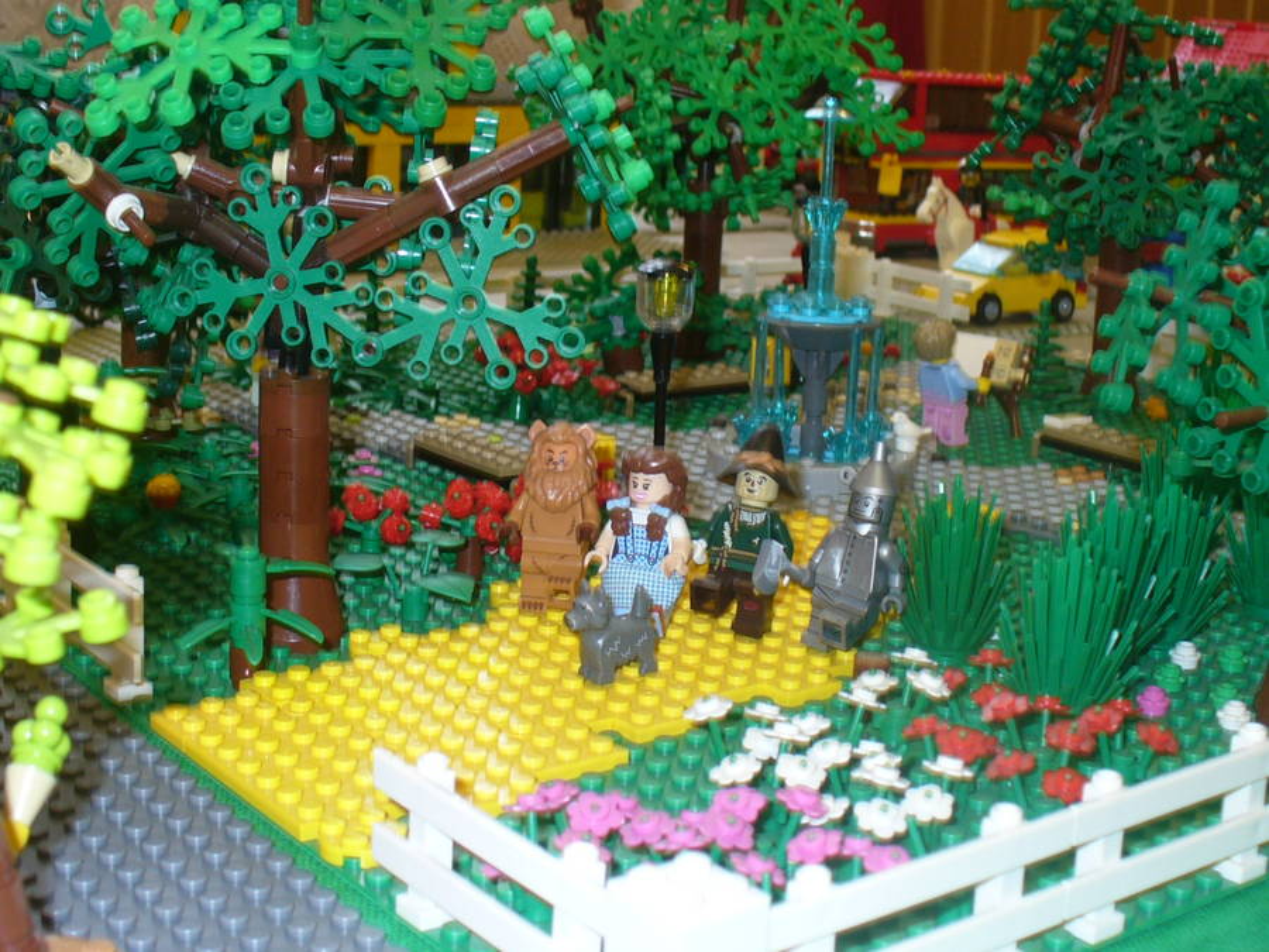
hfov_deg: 50.1
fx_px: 1356
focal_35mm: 37
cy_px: 476
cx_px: 634
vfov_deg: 38.7
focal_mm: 6.1
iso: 80
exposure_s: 1/8
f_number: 2.8
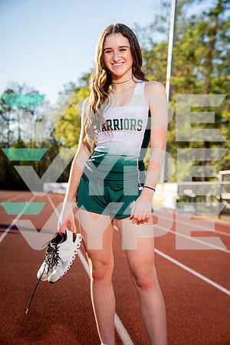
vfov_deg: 30.1
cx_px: 115
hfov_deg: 20.3
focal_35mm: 67
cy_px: 172
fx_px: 642
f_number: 4
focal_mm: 67
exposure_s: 1/250
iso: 100
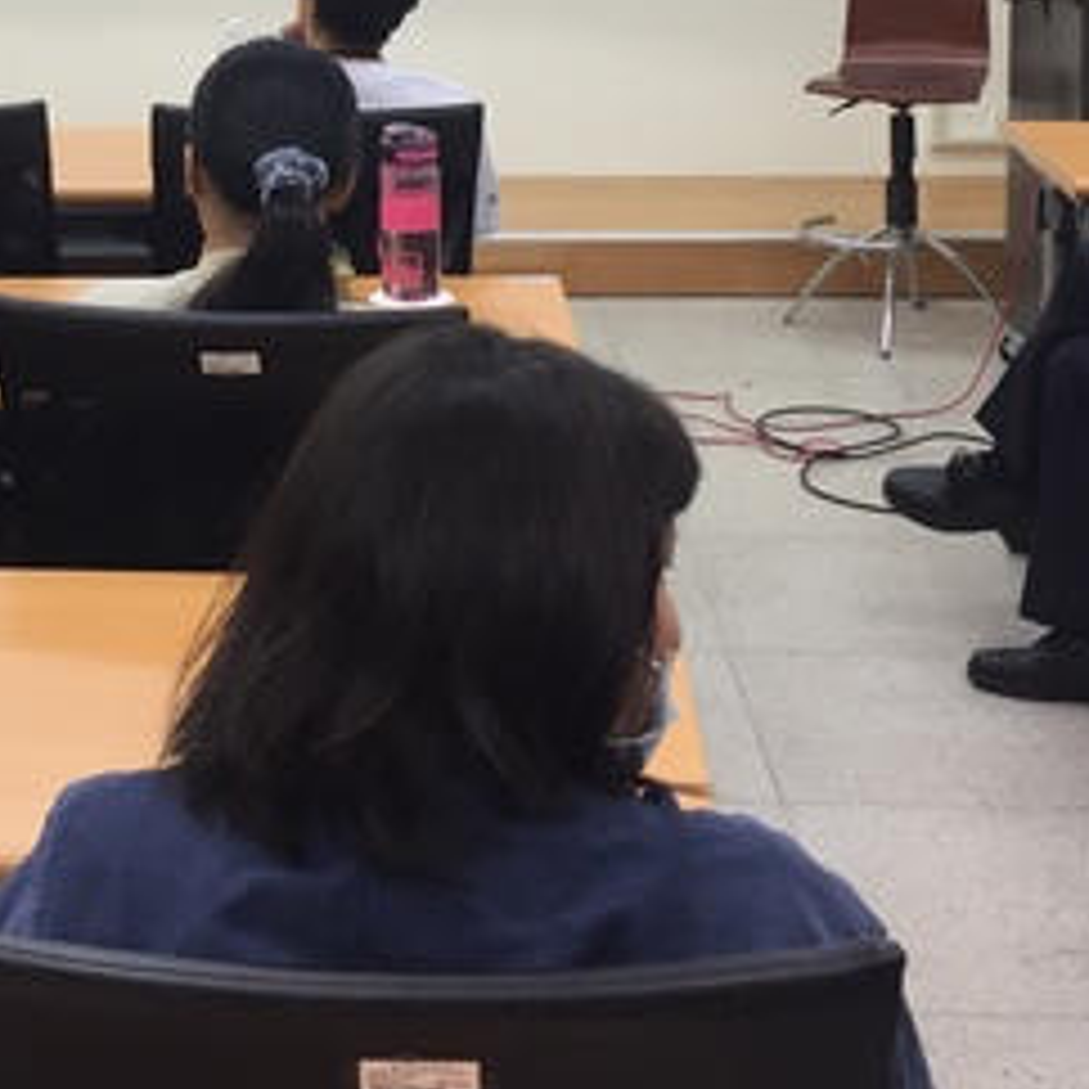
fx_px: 2634
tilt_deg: -6.0
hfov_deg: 22.9
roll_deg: +0.5
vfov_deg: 22.5
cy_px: 7
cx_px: 166
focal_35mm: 74
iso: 32
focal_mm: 4.15
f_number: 2.2
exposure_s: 1/40
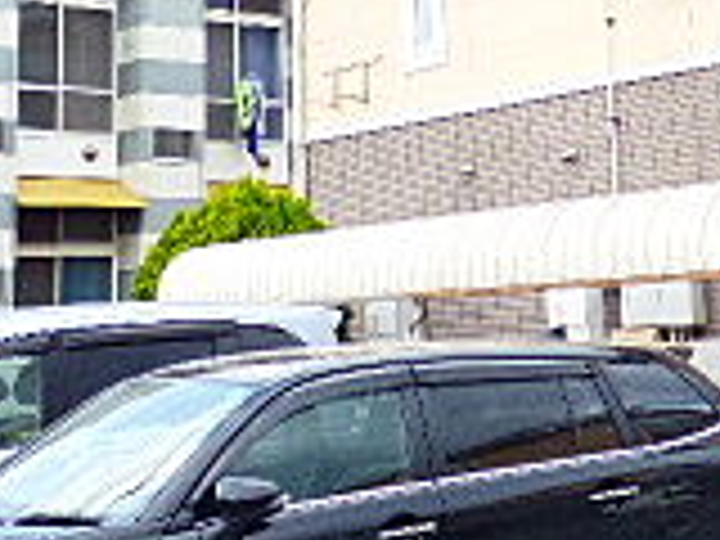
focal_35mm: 80
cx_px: 423
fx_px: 1664
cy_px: -72
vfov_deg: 17.7
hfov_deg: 24.4
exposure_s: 1/500
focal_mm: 3.58
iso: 100
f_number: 2.8
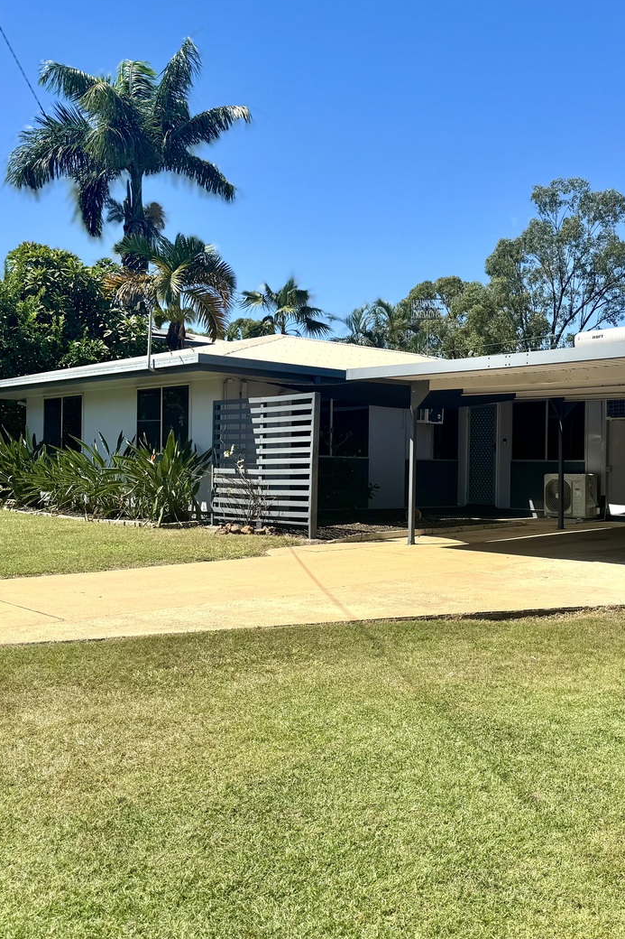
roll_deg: -0.2
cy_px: 473
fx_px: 938
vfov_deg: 53.1
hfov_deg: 36.3
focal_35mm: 36
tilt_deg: +0.2
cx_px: 438
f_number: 1.78
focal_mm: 6.76
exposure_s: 1/4049
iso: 80
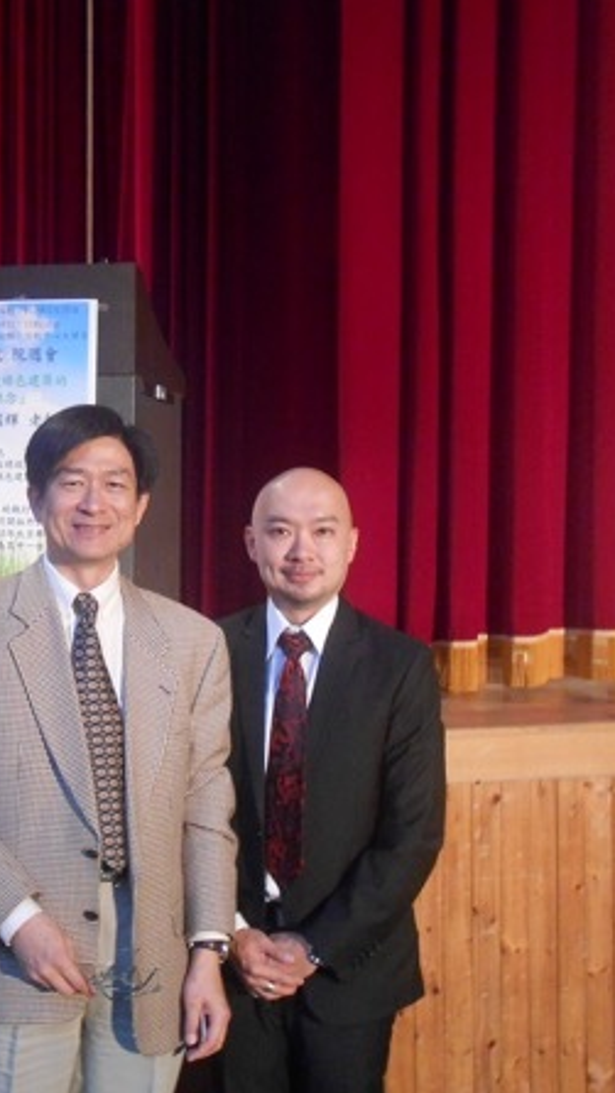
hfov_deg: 26.3
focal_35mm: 44
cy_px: 549
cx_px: 69
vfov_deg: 46.4
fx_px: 1275
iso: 400
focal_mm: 5.3
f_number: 3.8
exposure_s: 1/4
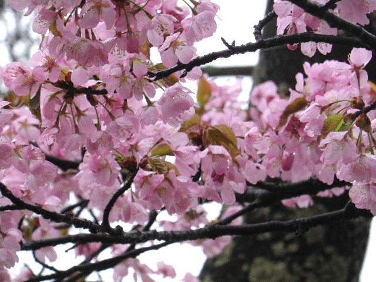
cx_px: 188
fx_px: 3041
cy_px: 141
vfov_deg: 5.3
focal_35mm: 280
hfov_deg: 7.1
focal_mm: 50
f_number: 5.9
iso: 320
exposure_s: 1/160
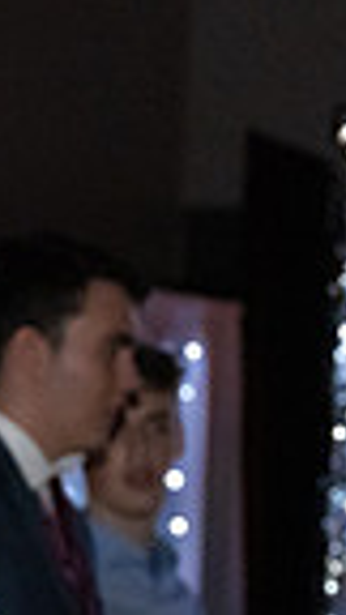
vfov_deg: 8.4
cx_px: -564
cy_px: 566
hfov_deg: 4.6
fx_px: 4192
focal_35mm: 257
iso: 6400
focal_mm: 61
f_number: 5.6
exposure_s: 1/100
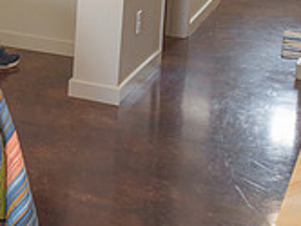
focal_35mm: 94
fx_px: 819
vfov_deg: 15.3
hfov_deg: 18.5
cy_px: -33
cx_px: -150
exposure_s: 1/50
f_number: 8
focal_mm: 28
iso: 1000
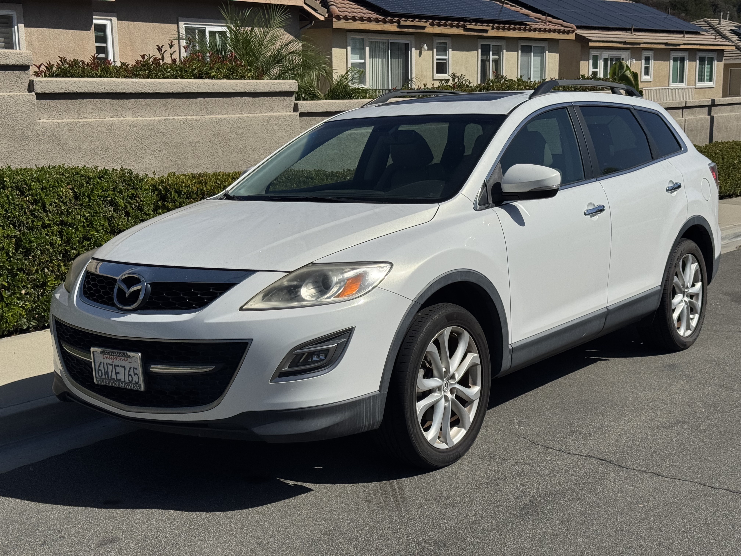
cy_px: 278
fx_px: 1028
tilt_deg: -11.5
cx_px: 370
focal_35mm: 48
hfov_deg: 39.7
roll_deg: +0.5
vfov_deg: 30.3
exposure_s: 1/12500
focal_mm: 6.76
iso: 64
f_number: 1.78
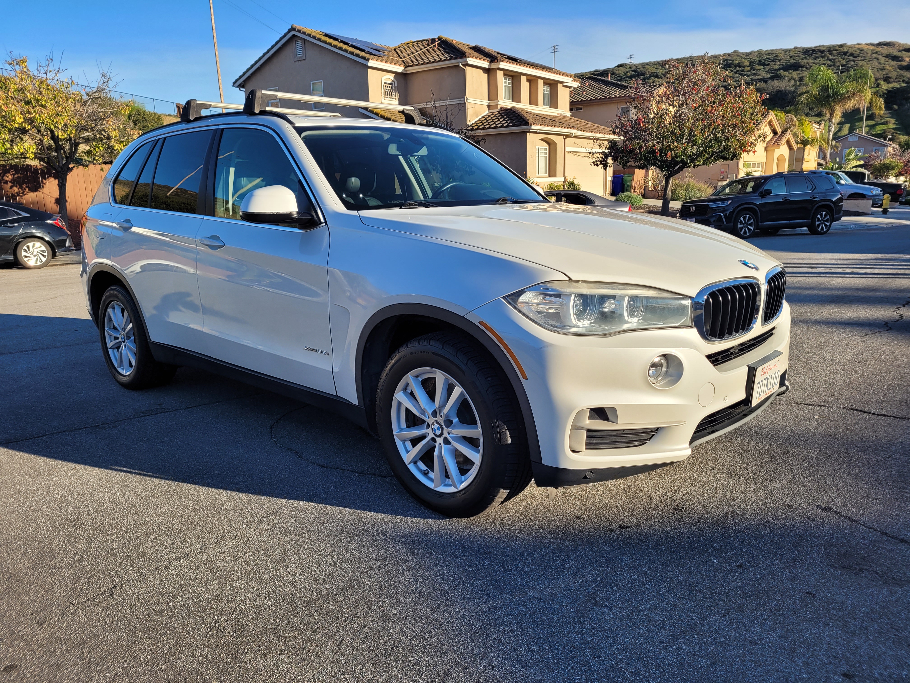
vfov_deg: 53.1
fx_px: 683
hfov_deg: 67.3
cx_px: 455
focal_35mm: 26
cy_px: 342
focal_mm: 5.4
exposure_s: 1/1202
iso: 40
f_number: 1.8
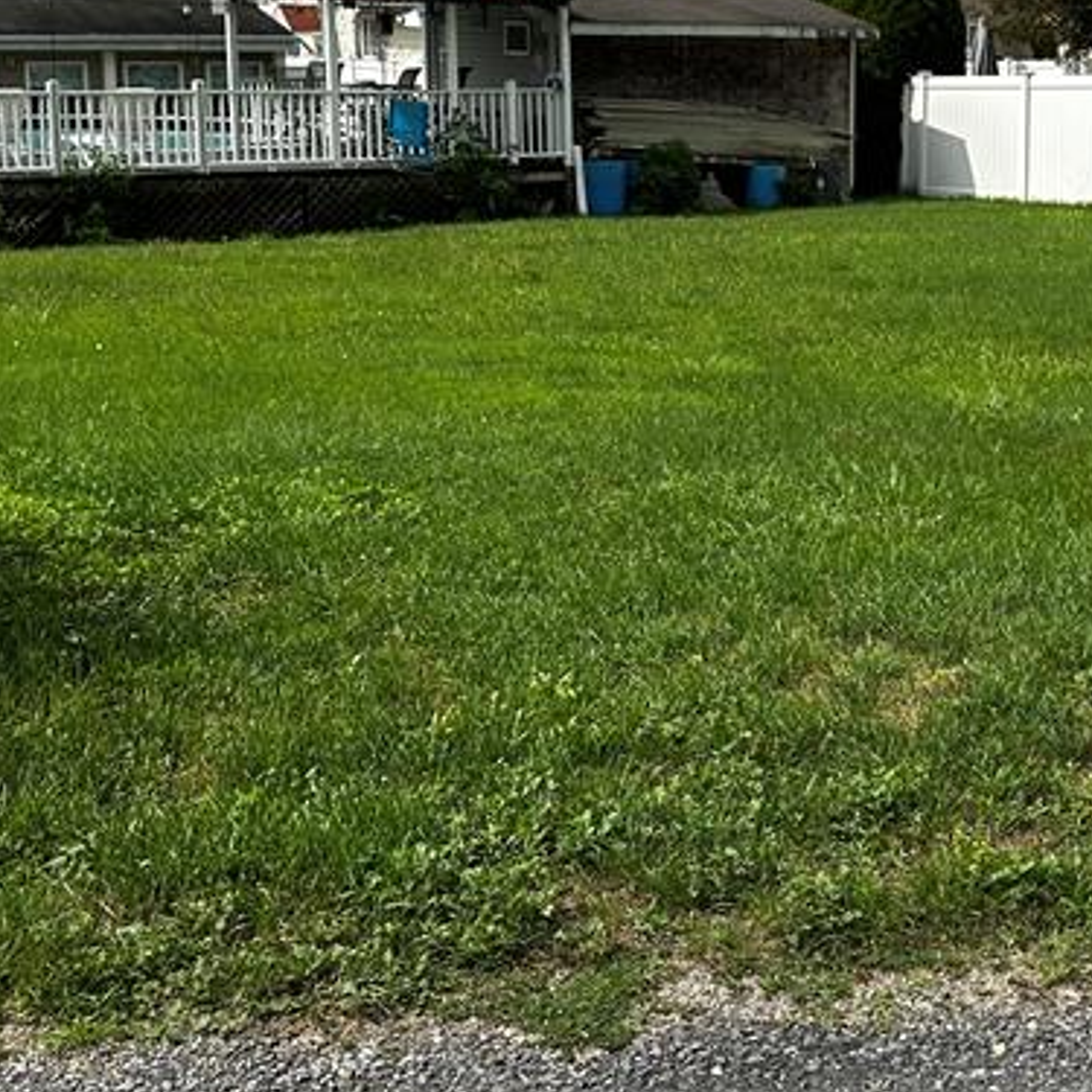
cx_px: 946
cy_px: 335
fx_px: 2070
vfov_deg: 29.3
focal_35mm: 58
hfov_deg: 28.6
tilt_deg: -9.4
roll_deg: -1.0
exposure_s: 1/5525
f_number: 1.78
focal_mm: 6.86
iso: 80
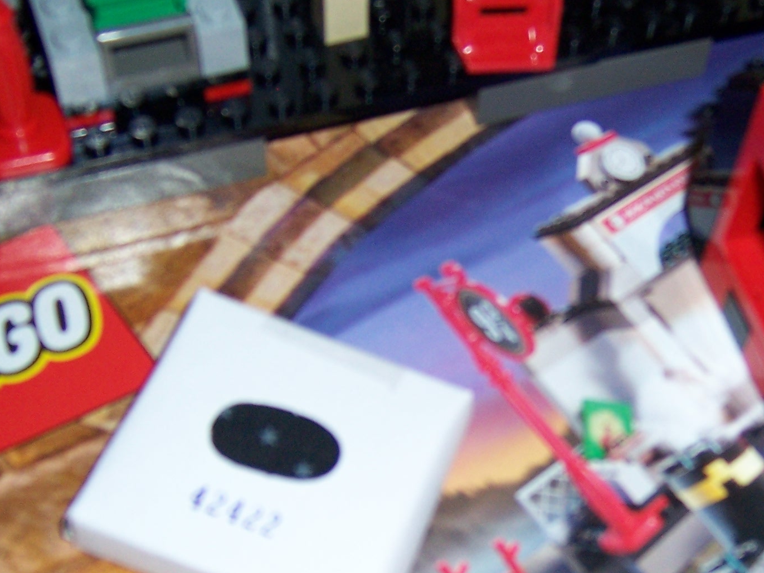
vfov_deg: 23.3
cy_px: 460
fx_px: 1368
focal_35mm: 62
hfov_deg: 30.8
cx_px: 551
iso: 140
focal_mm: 5.5
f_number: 2.8
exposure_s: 1/60
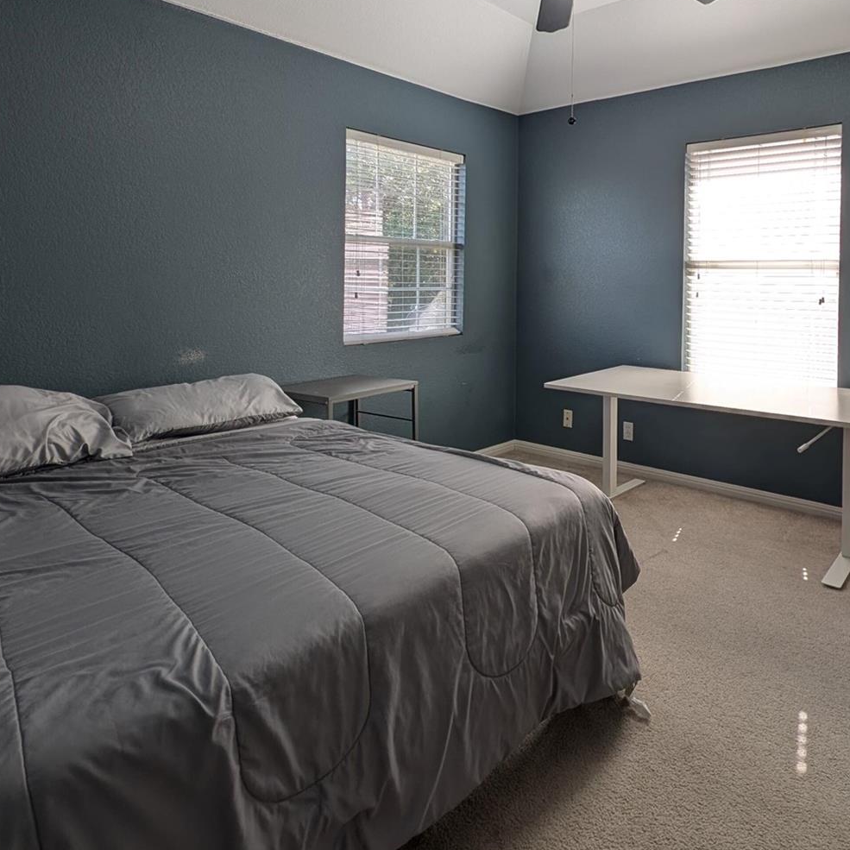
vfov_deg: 67.9
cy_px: 291
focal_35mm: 22
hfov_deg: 67.4
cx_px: 577
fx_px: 611
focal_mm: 2.23
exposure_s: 1/161
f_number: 1.95
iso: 44
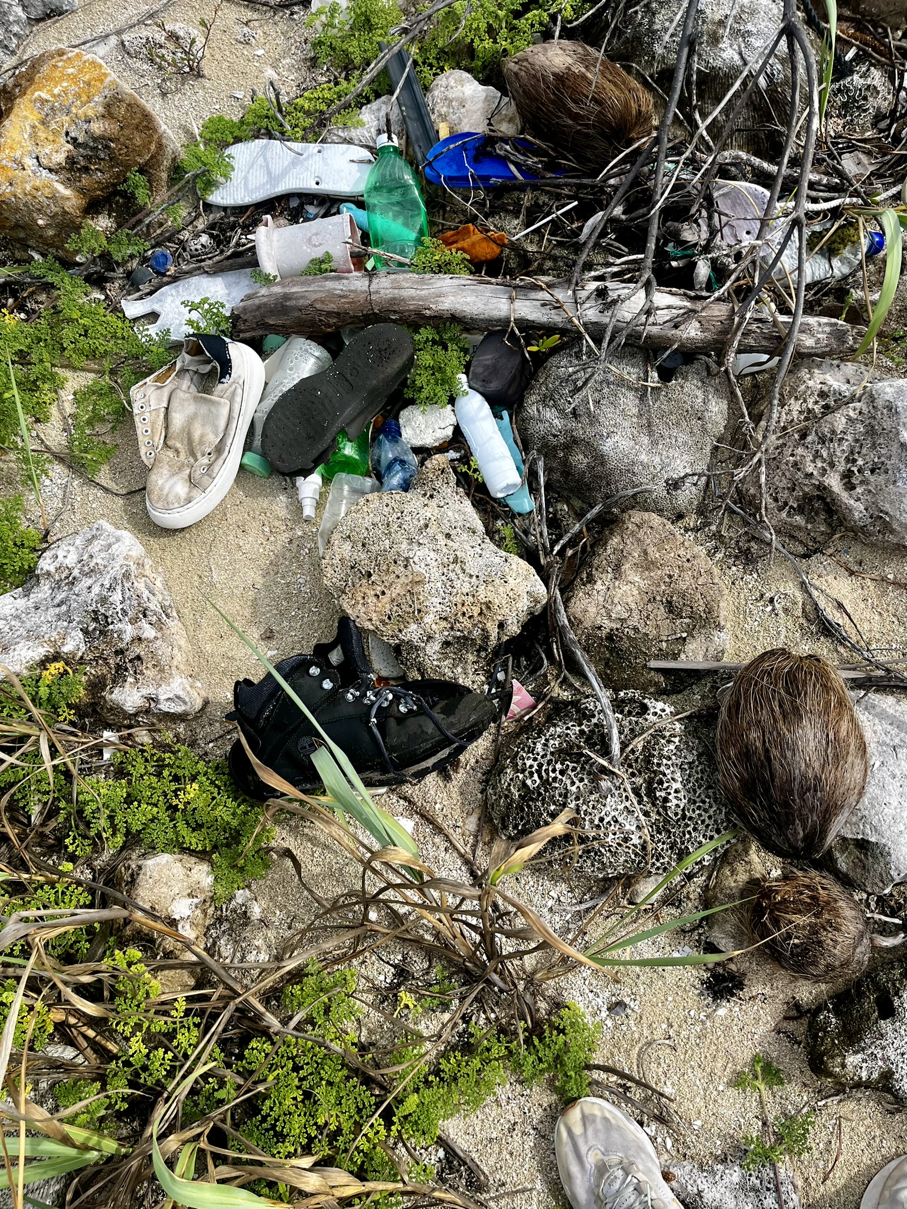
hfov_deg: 53.1
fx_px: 908
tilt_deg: -75.9
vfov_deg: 67.3
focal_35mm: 26
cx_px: 454
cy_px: 604
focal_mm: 5.1
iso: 50
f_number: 1.6
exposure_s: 1/2825
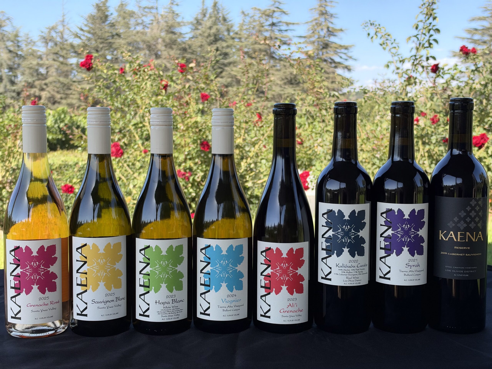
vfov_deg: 30.3
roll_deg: -0.8
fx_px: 682
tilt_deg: -3.9
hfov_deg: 39.7
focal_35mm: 48
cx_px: 246
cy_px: 184
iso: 100
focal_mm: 6.93
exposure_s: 1/1410
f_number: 1.8
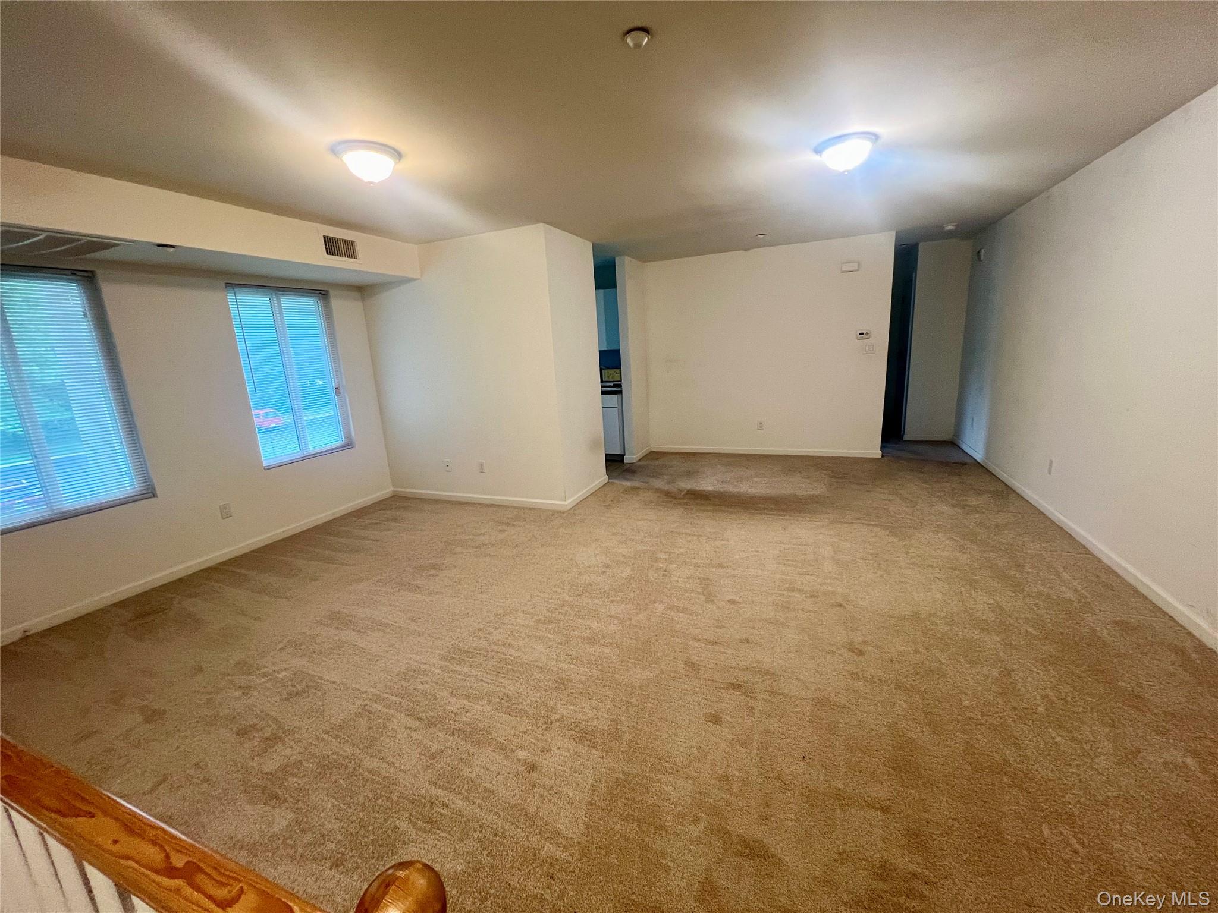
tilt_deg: -13.8
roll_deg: +3.5
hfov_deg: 106.2
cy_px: 456
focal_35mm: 13
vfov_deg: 89.9
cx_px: 609
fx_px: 457
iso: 160
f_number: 1.8
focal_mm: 1.57
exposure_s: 1/60
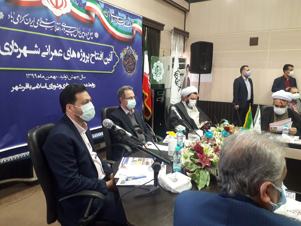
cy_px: 113
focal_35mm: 27
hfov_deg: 65.3
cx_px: 150
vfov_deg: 51.4
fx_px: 235
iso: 200
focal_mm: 3.6
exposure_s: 1/25
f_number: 1.9
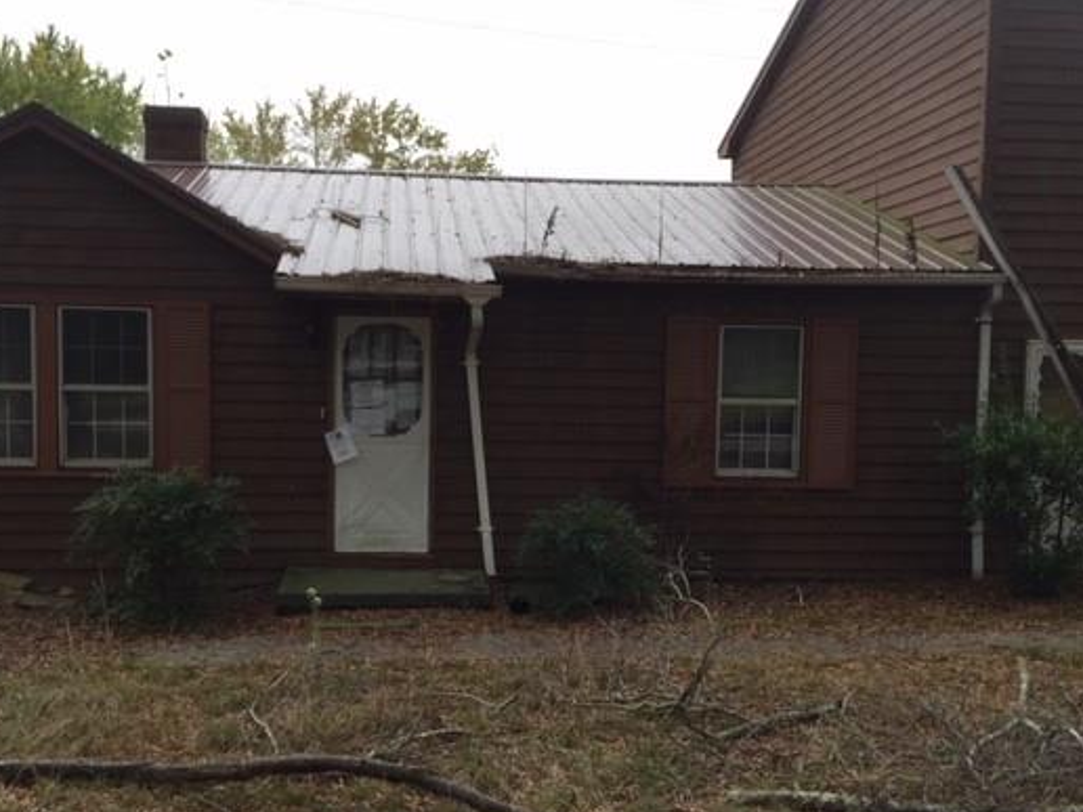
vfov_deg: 39.6
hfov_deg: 51.3
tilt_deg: -3.6
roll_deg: -1.1
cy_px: 468
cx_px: 489
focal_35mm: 36
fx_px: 1126
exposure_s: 1/319
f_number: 2.2
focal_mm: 4.15
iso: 32
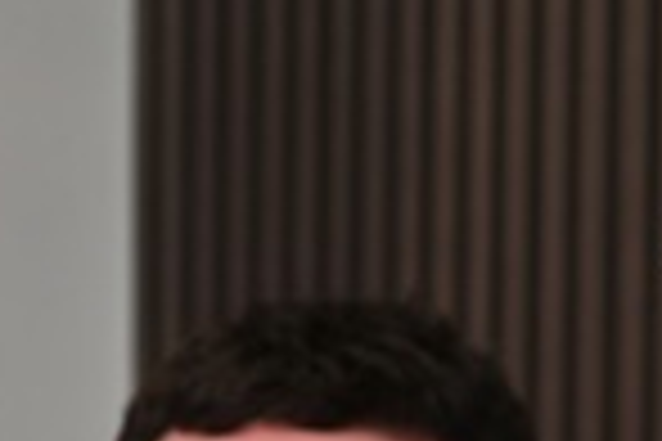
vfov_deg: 4.8
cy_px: 783
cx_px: 815
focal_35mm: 282
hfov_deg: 7.2
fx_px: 5185
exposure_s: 1/125
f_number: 4
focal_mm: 46.3
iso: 400
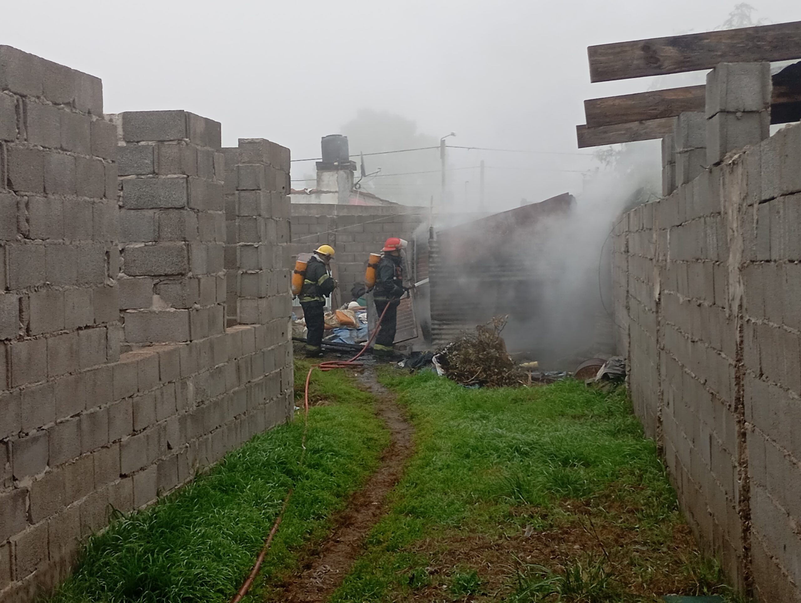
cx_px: 400
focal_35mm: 57
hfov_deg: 33.7
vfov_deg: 25.7
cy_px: 302
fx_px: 1321
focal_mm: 4.27
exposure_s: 1/100
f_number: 1.8
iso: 148
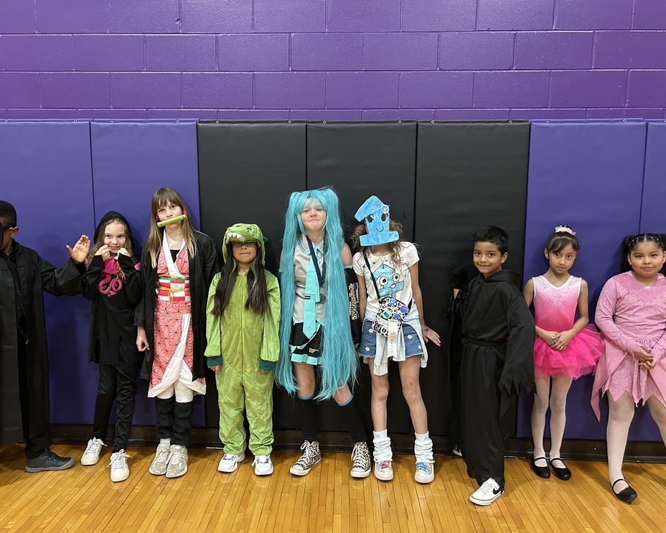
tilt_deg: -5.9
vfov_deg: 51.5
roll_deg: -1.2
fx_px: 552
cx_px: 312
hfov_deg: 62.2
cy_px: 264
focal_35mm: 28
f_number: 1.5
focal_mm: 5.7
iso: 400
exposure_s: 1/60
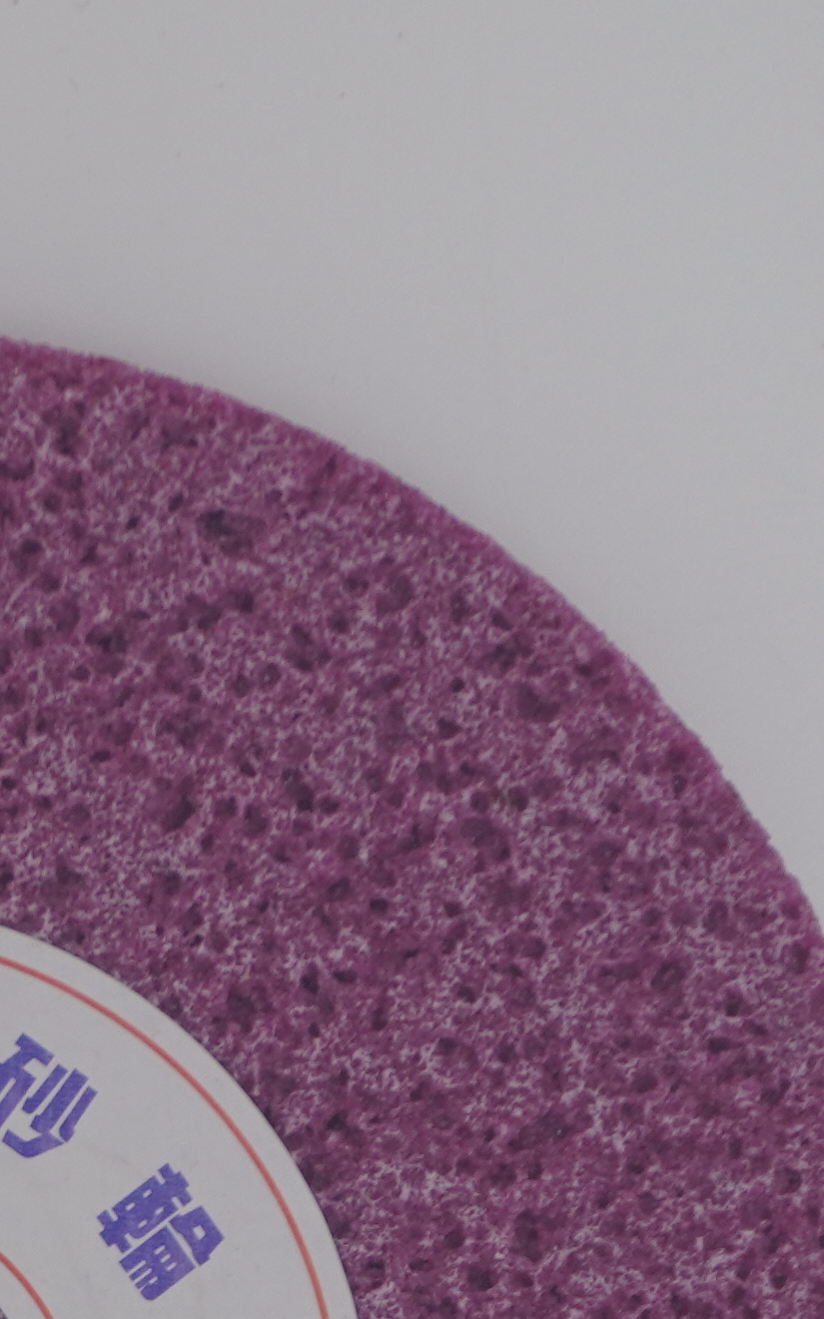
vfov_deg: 9.6
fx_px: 7741
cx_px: -257
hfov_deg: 6.0
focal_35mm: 215
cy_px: 1529
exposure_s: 1/125
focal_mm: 31
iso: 125
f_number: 5
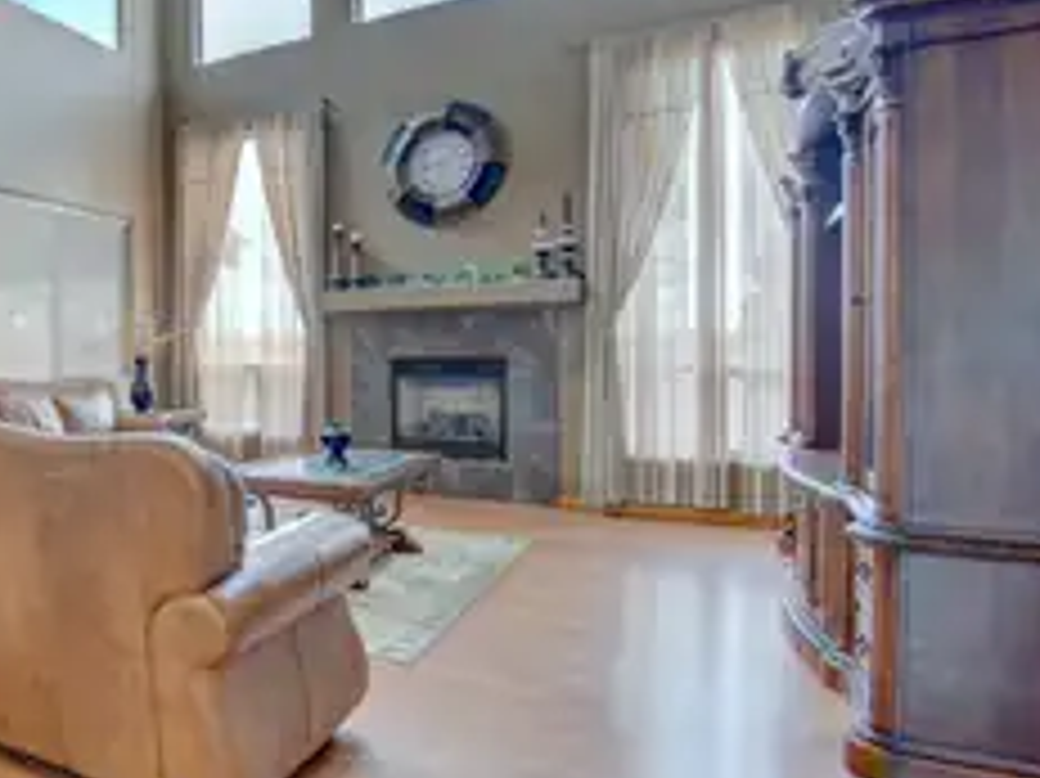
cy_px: 371
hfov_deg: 61.3
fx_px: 751
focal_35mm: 25
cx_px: 153
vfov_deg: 54.8
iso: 160
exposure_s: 1/15
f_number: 4.5
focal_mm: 10
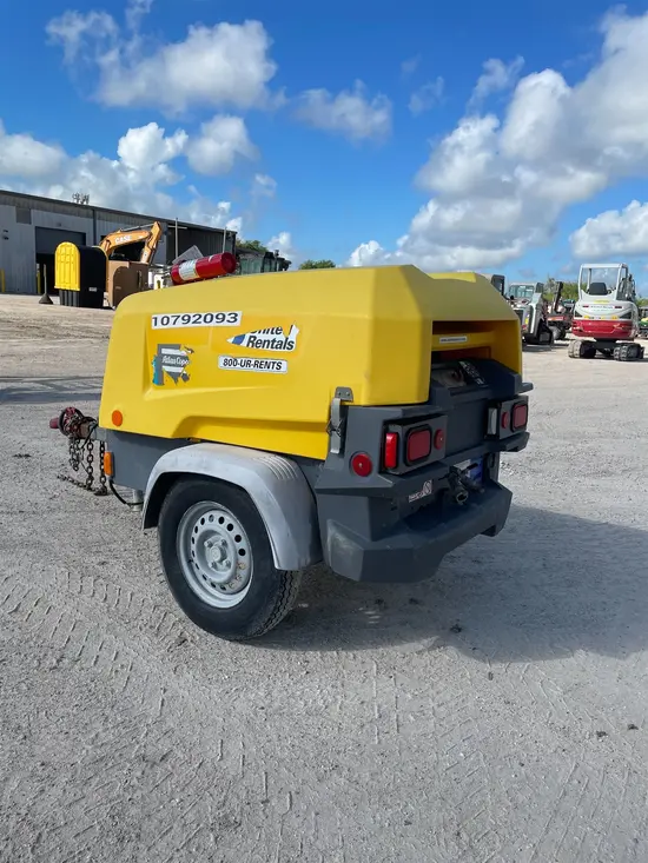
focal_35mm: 26
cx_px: 324
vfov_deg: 67.3
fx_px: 649
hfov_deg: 53.1
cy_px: 432
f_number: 1.6
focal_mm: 4.2
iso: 32
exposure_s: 1/3401
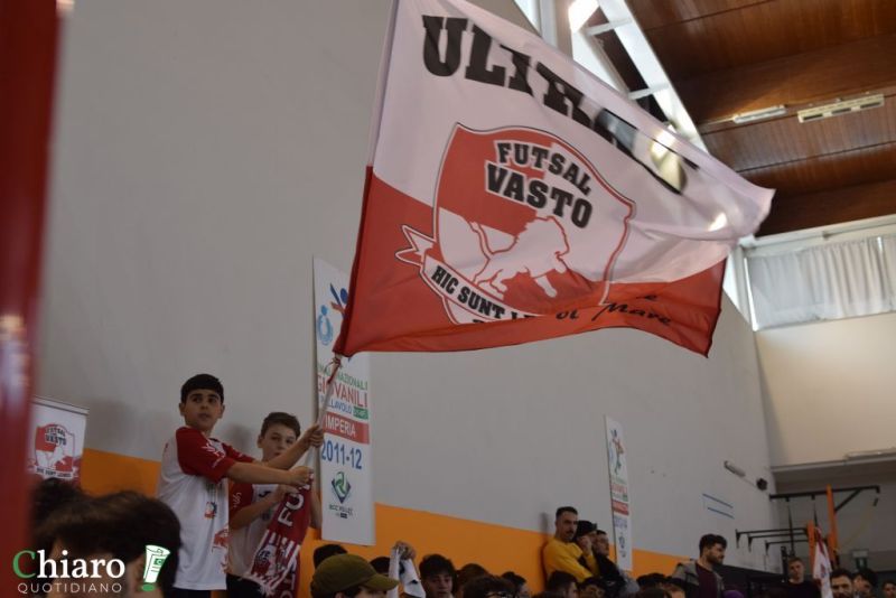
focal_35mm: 42
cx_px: 448
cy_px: 299
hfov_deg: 46.4
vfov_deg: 31.9
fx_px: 1046
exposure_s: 1/200
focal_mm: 28
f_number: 3.5
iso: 320
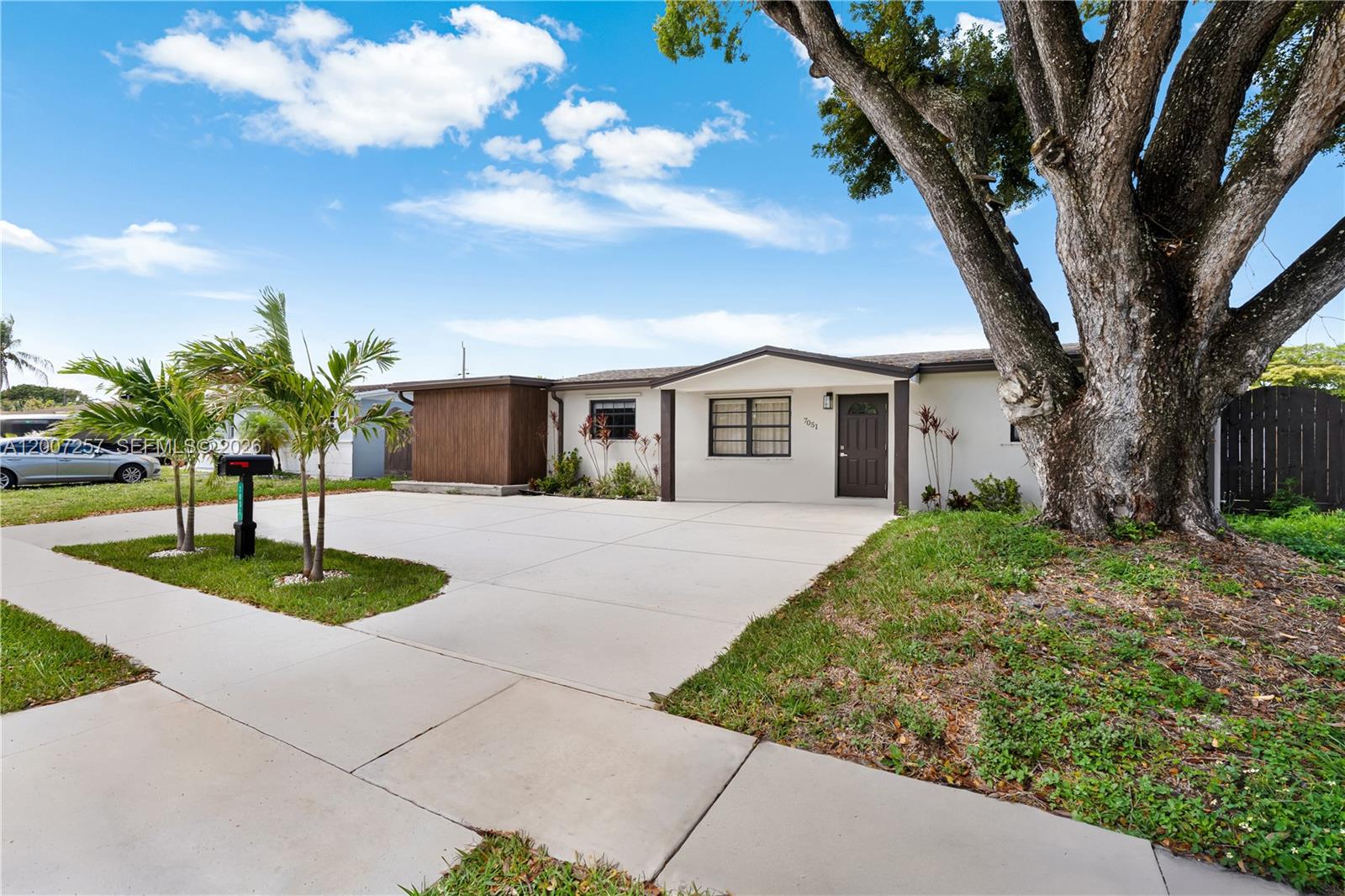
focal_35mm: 16
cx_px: 672
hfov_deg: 96.7
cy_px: 448
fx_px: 598
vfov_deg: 73.7
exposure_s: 1/30
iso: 100
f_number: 11
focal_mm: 16
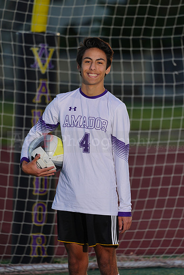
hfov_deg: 3.4
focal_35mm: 400
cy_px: 138
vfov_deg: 5.2
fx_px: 3065
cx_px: 92
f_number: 8
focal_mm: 400
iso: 100
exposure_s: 1/200
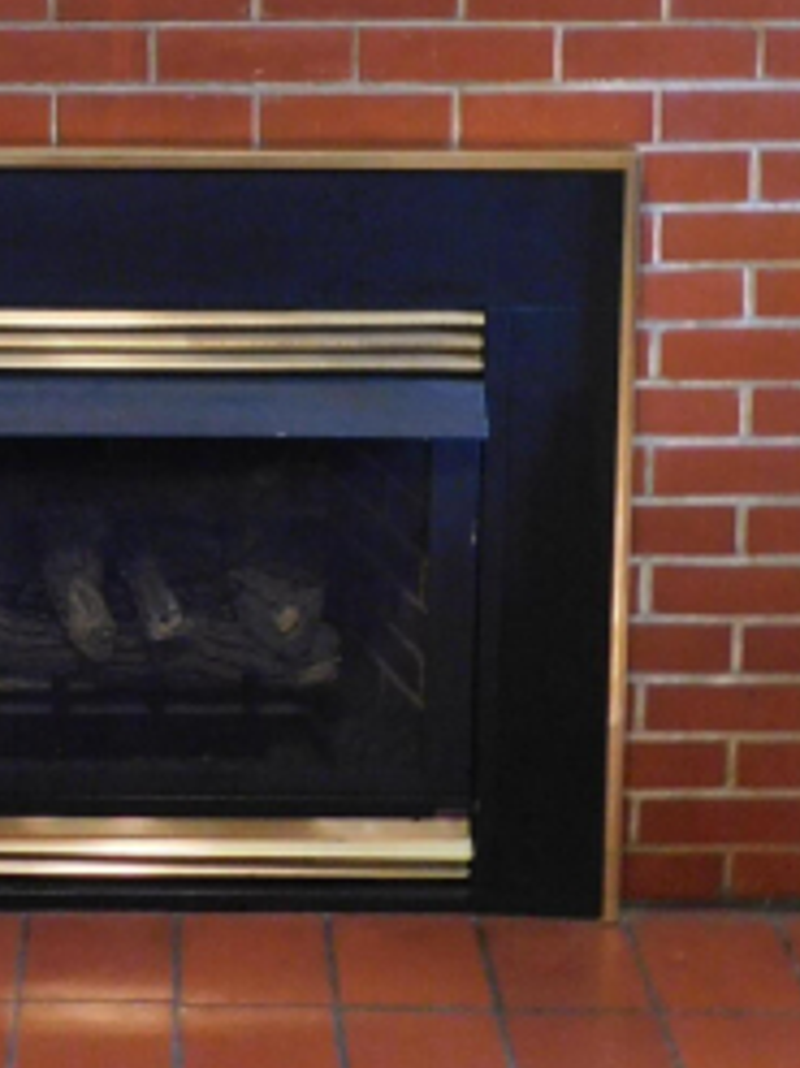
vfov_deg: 28.6
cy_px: -76
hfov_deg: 23.2
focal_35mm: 62
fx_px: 1912
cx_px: 125
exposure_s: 1/8
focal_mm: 4
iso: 450
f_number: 3
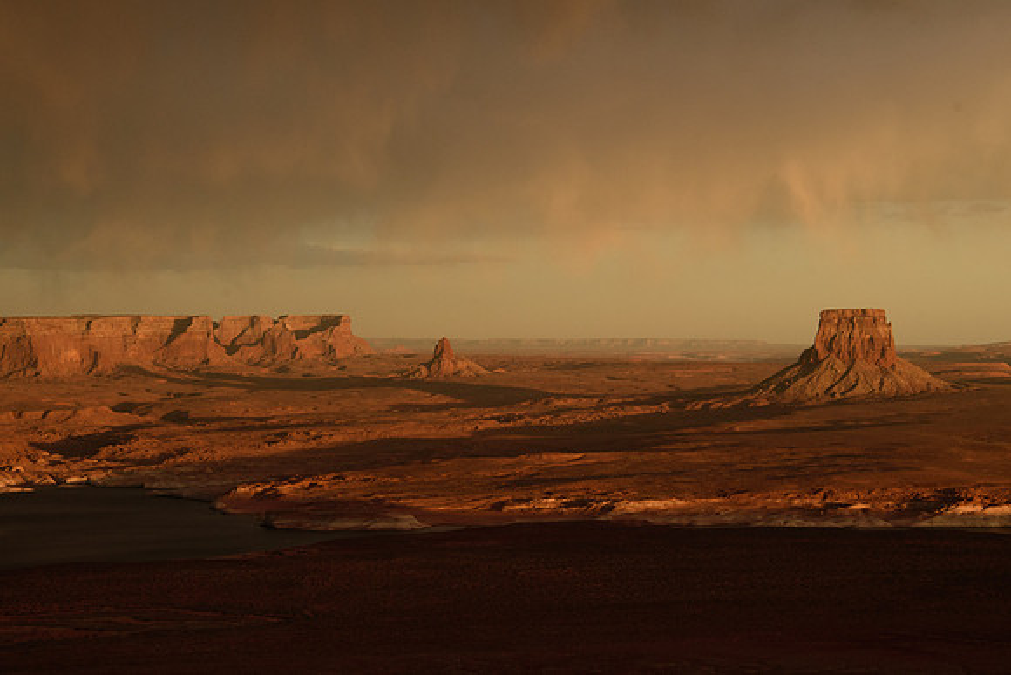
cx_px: 506
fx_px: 2739
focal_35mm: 98
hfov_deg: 20.9
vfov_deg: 14.0
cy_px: 338
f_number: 11
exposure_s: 1/50
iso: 640
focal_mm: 65
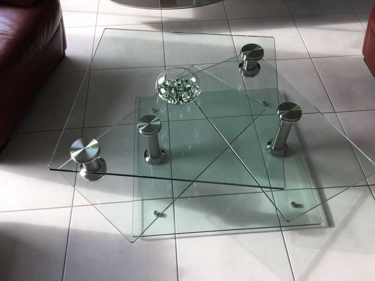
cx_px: 188
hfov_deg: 58.4
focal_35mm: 31
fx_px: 336
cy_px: 140
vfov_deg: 45.4
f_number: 2.4
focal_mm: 3.3
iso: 25
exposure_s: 1/100
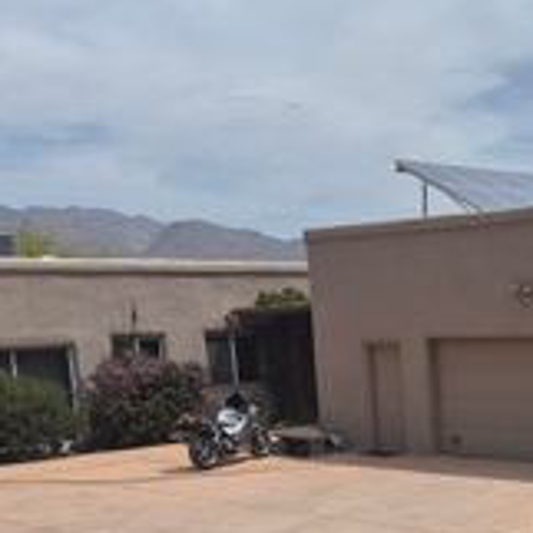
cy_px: 482
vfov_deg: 26.4
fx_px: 1097
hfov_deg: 25.7
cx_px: 553
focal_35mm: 63
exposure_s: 1/7696
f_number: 1.8
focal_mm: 5.4
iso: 64
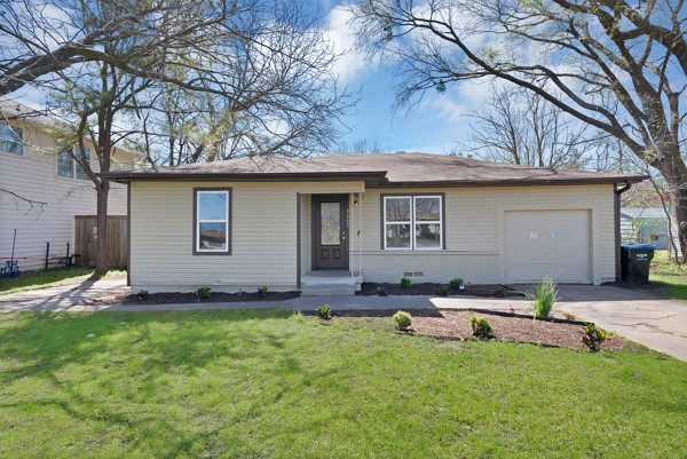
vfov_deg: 62.0
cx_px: 344
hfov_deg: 83.9
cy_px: 230
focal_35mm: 20
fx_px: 382
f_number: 9
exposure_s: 1/125
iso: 640
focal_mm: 20
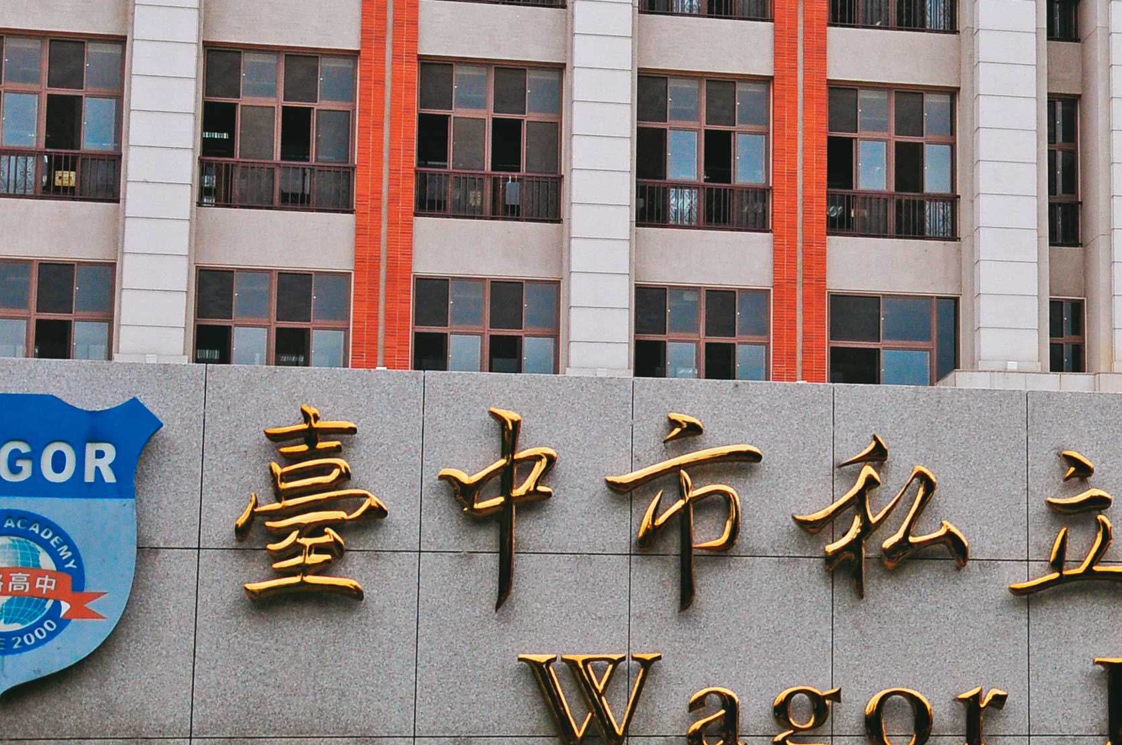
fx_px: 3331
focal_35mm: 107
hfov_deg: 18.4
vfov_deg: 12.8
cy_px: 312
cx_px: 1233
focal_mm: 28
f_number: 5.6
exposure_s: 1/1250
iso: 400
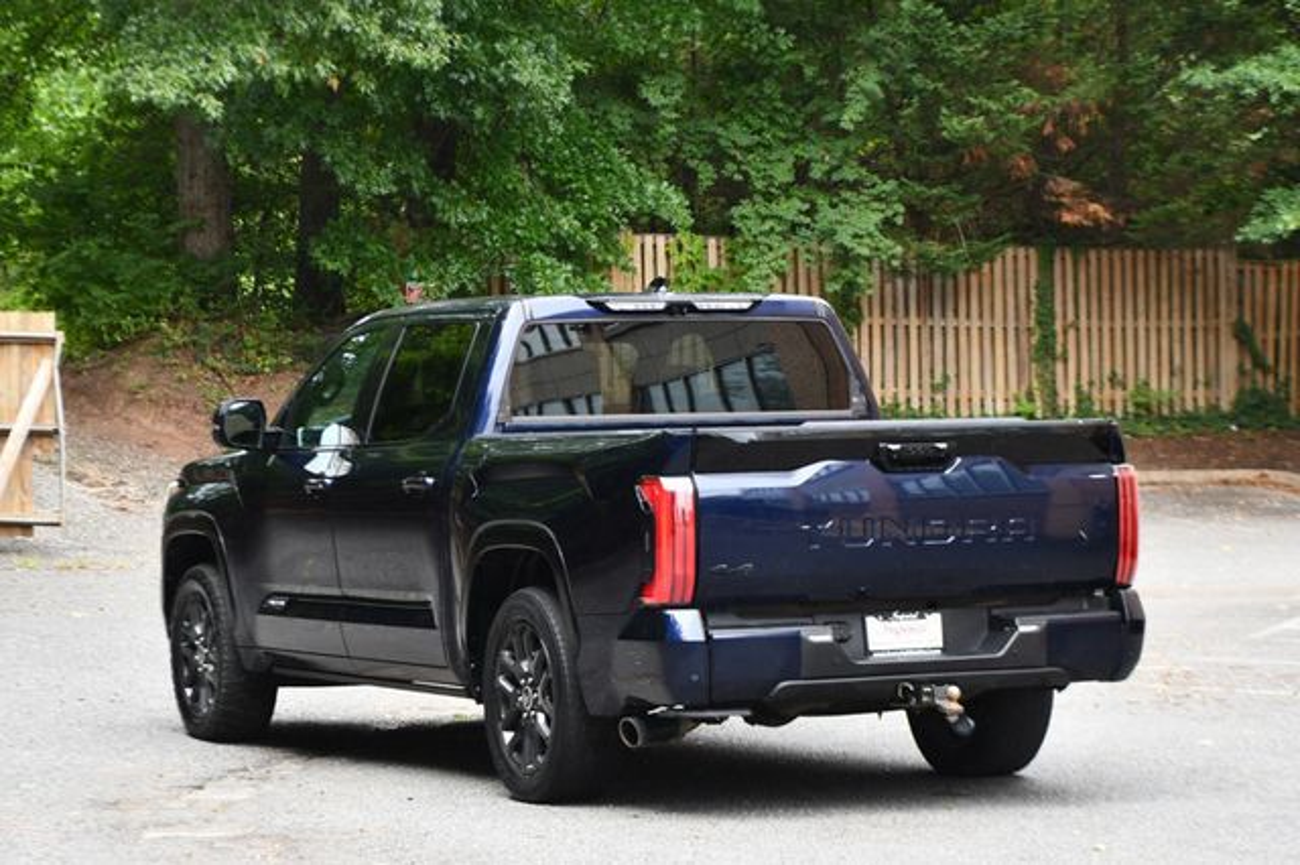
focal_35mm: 105
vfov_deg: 13.0
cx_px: 650
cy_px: 432
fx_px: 3790
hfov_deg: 19.5
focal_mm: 70
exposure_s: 1/250
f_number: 5
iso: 400
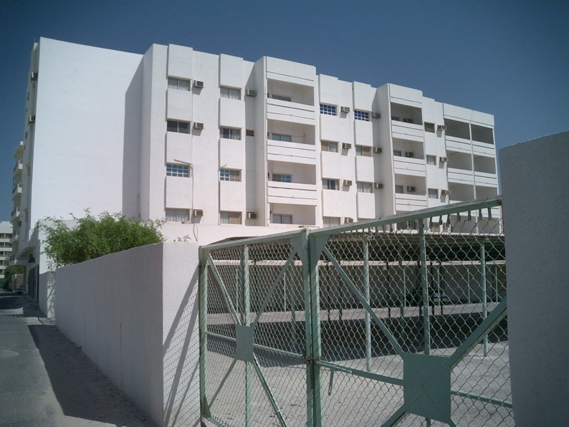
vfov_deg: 40.7
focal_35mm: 35
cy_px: 214
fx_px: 575
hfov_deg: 52.6
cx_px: 284
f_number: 4.2
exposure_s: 1/2500
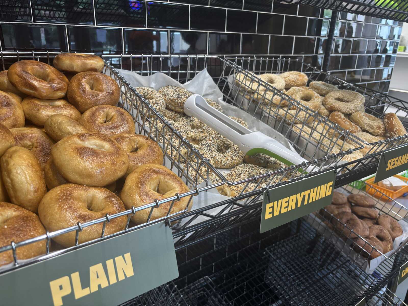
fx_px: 306
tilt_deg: -20.0
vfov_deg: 53.1
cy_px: 153
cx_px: 204
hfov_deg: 67.3
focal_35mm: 26
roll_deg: -2.3
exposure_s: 1/60
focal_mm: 5.96
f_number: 1.6
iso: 80
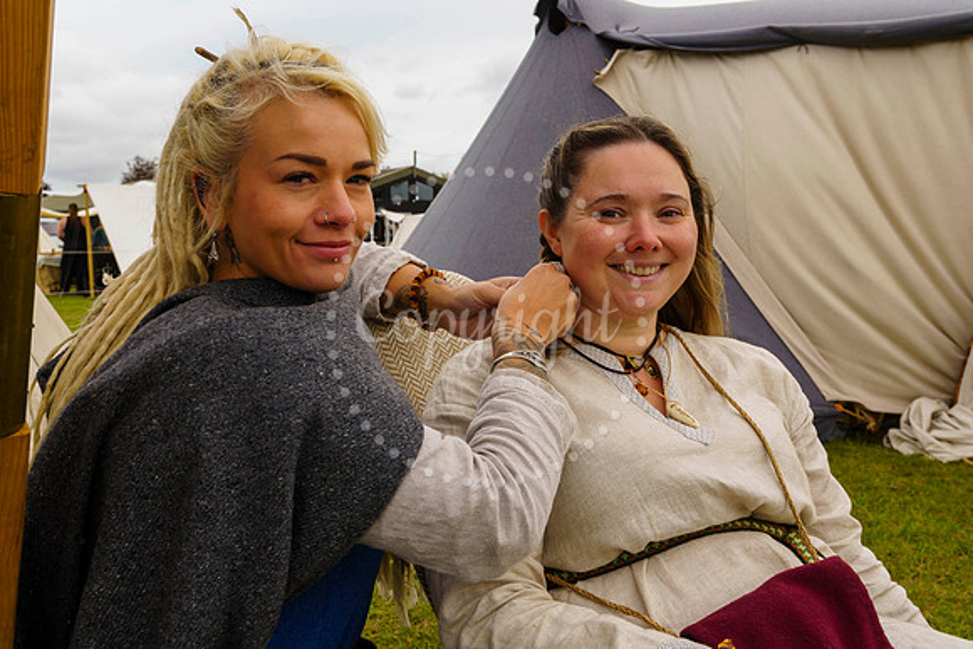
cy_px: 324
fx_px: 1054
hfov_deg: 49.5
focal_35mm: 39
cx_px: 486
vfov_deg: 34.2
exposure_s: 1/200
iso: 160
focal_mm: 26
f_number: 8
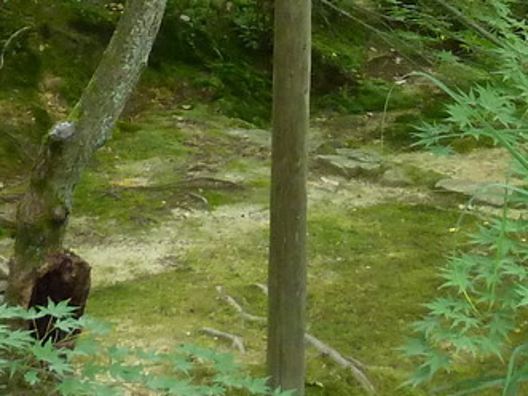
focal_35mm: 121
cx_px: 255
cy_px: -289
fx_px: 1845
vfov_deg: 11.5
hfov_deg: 16.3
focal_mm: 4.1
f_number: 3.3
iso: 200
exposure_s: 1/30
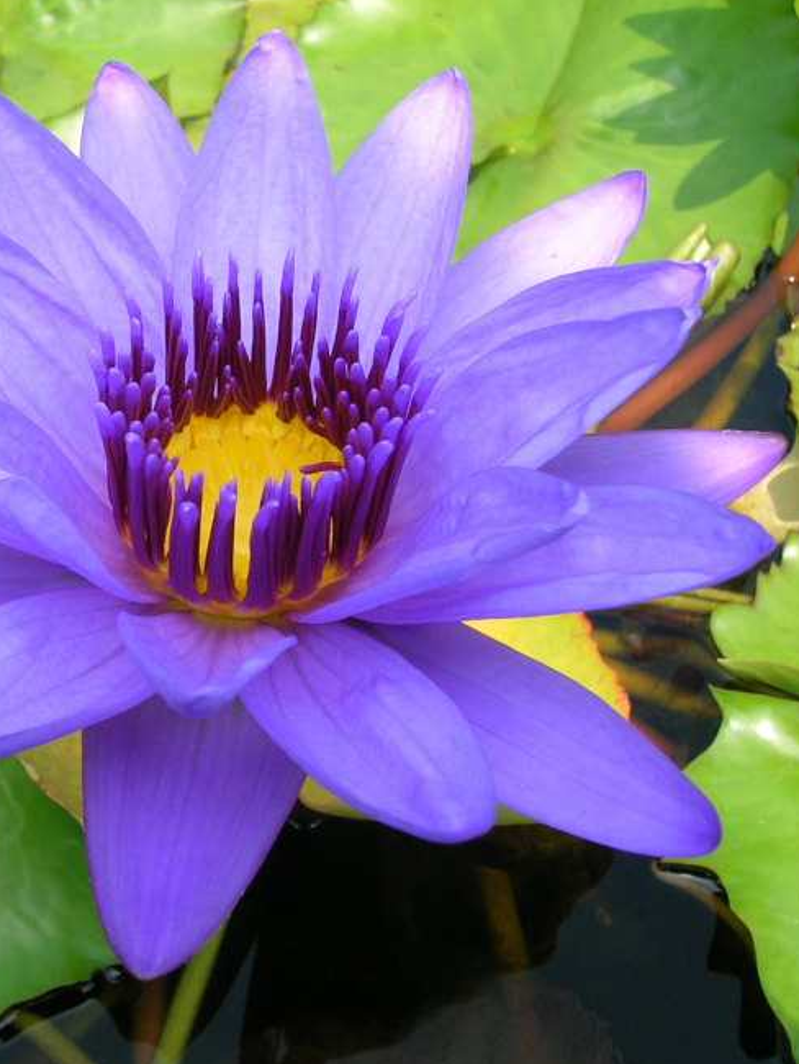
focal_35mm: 47
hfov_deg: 29.9
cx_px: 118
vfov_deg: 40.4
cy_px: 536
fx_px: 1446
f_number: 4.9
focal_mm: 5.7
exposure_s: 1/172
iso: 50
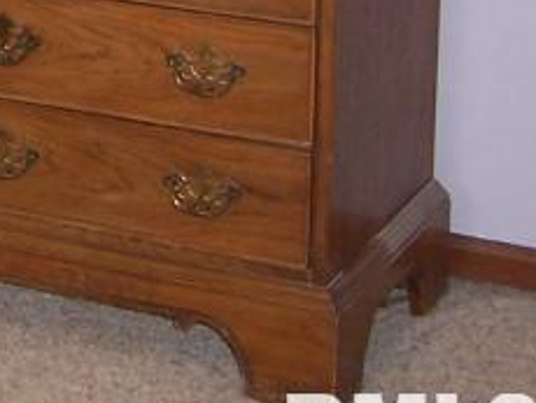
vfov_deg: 8.8
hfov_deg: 11.1
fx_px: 2480
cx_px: -552
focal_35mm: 160
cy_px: -382
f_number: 3
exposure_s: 1/60
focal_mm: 6
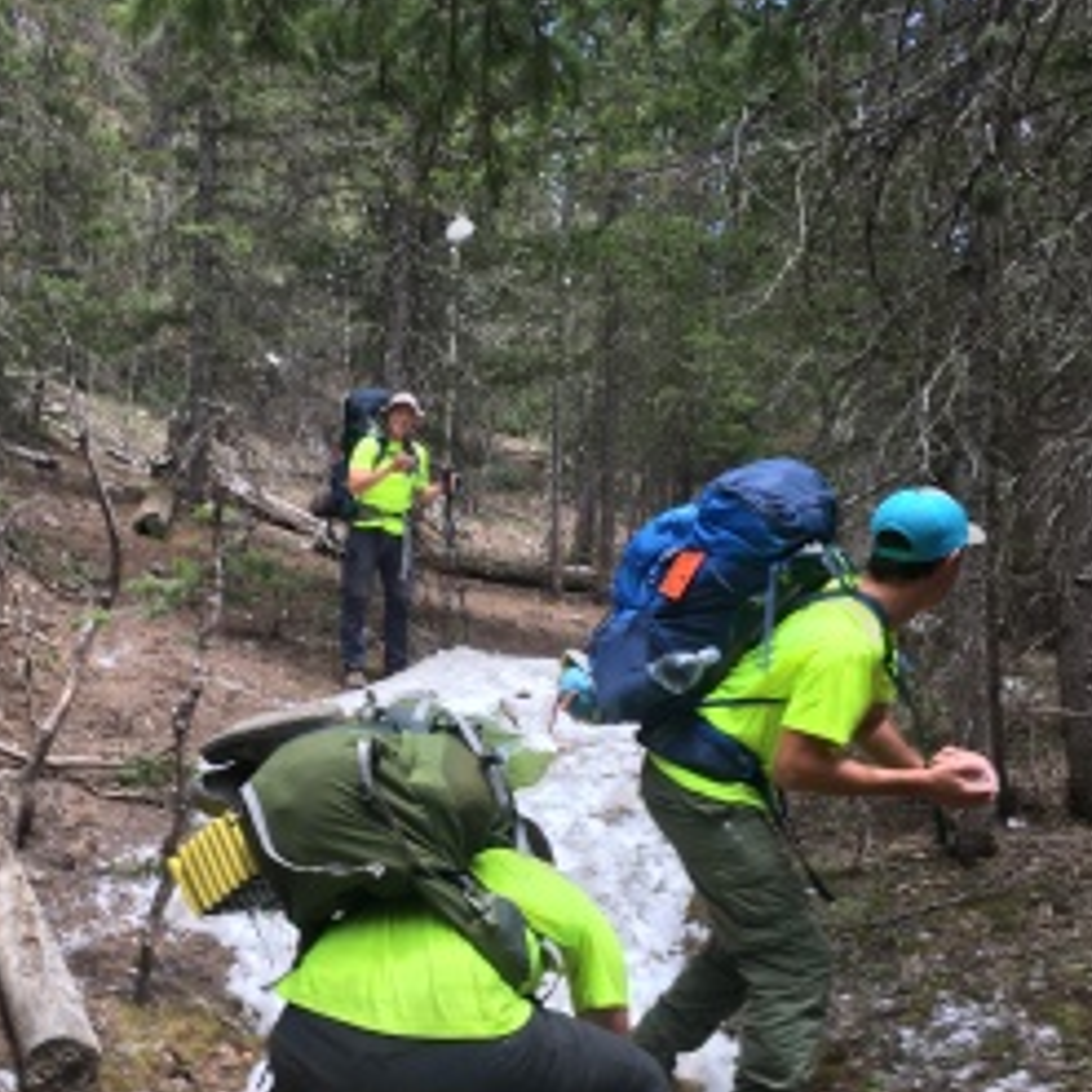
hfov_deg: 43.6
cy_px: 579
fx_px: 1356
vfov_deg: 43.8
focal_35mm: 38
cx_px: 433
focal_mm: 4.15
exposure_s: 1/134
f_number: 2.2
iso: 25
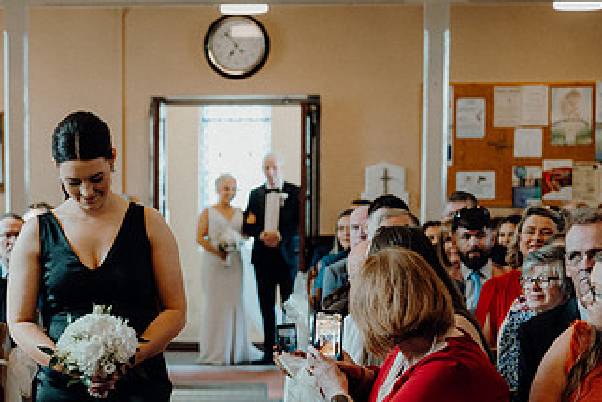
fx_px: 2108
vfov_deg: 10.9
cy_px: 330
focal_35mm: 126
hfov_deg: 16.1
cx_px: 79
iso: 2000
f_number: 3.5
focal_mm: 70
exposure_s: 1/200
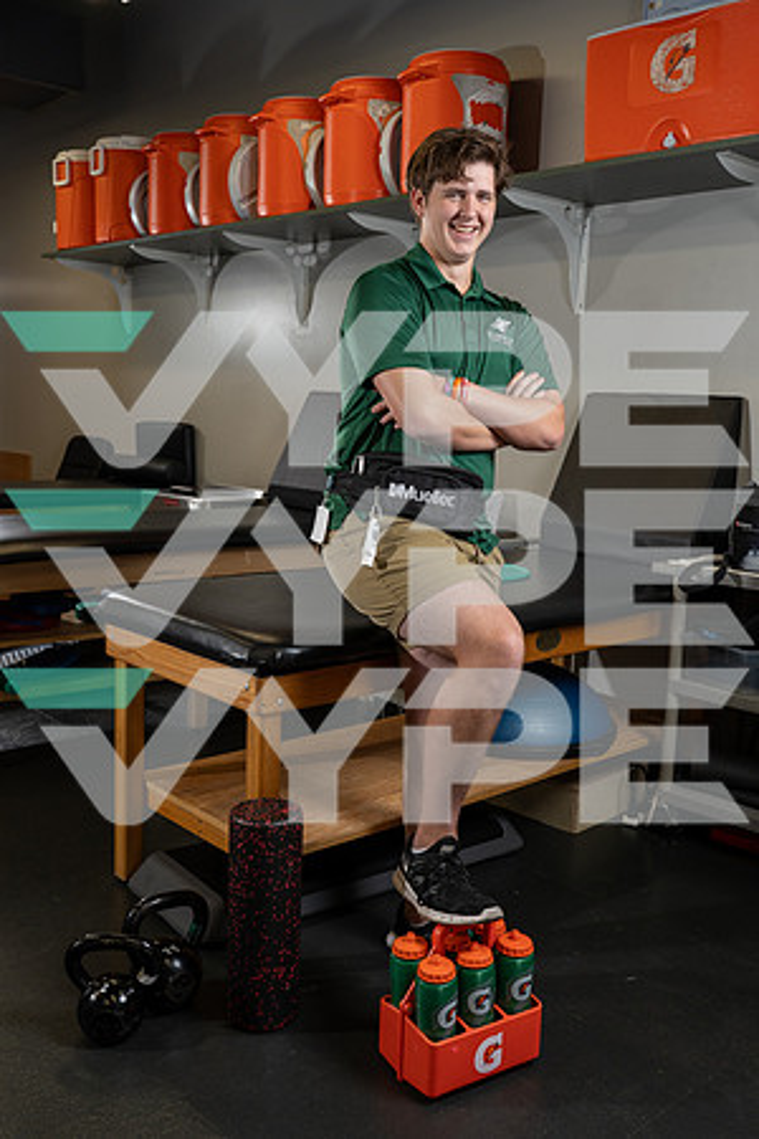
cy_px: 570
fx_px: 1075
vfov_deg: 55.8
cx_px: 380
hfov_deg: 38.9
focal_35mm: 34
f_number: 7.1
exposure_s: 1/250
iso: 800
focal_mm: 34
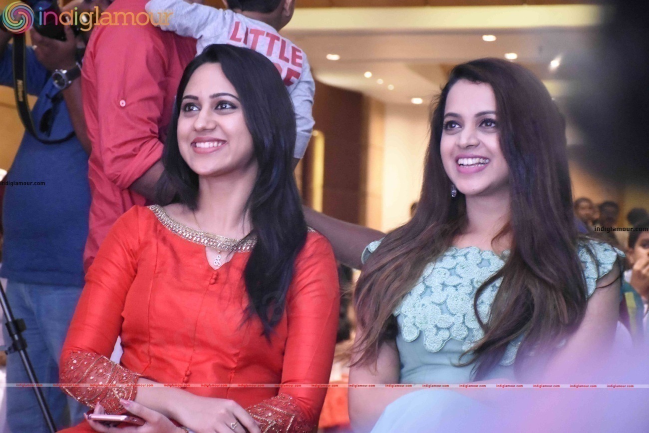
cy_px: 216
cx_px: 324
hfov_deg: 21.9
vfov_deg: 14.7
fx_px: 1677
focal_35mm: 93
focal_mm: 62
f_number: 5
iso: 10000
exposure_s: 1/80
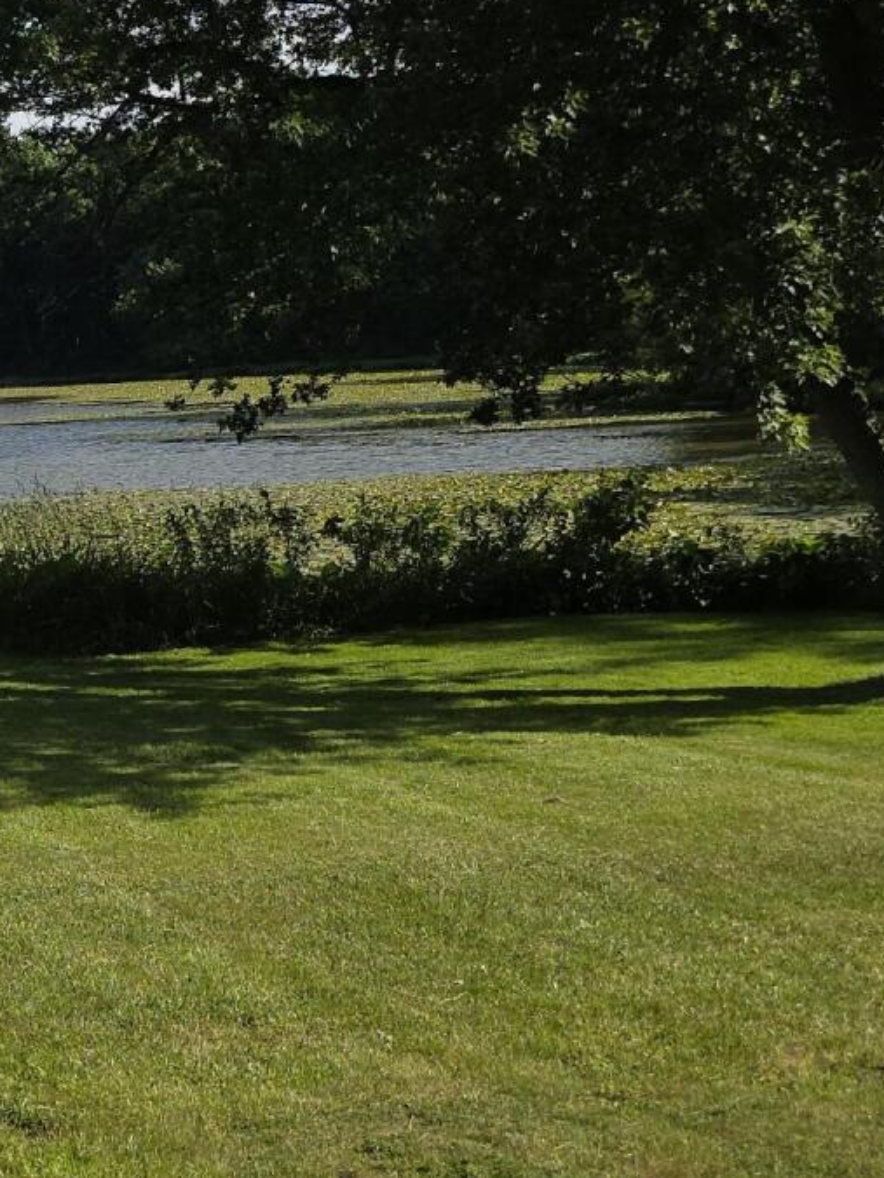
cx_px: -352
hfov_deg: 19.4
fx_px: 2315
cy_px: 631
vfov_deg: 28.6
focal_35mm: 68
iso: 12
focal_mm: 6.3
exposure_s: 1/854
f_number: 1.7
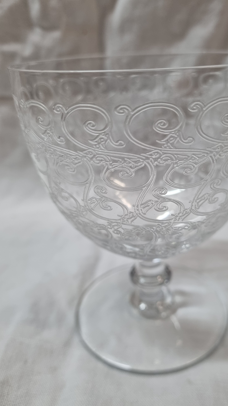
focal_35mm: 29
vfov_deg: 66.1
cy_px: 206
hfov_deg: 39.9
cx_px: 145
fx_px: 312
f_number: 1.8
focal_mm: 5.4
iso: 320
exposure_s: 1/100
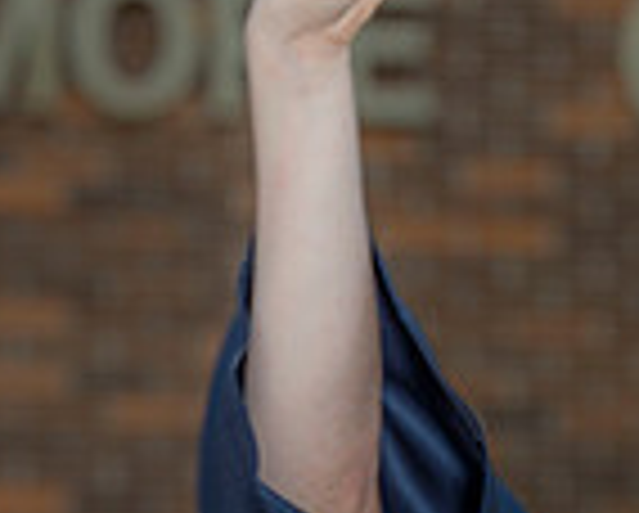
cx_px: 198
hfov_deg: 4.6
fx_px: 7973
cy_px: 590
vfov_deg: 3.7
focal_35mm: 421
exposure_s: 1/250
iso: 80
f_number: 5
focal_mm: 110
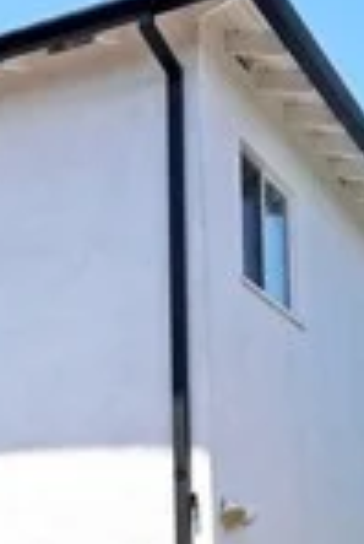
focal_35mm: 85
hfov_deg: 15.1
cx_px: -158
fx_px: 1286
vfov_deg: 23.1
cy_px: 520
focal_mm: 19.7
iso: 640
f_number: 11
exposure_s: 1/640
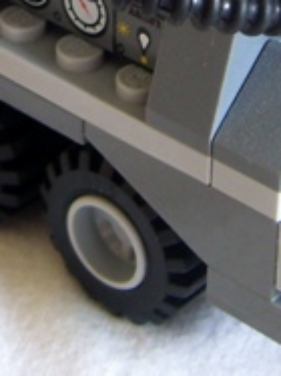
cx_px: 6
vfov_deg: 12.7
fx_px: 1625
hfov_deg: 9.8
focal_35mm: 150
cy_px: -139
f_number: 2.8
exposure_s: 1/2
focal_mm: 5.8
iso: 50
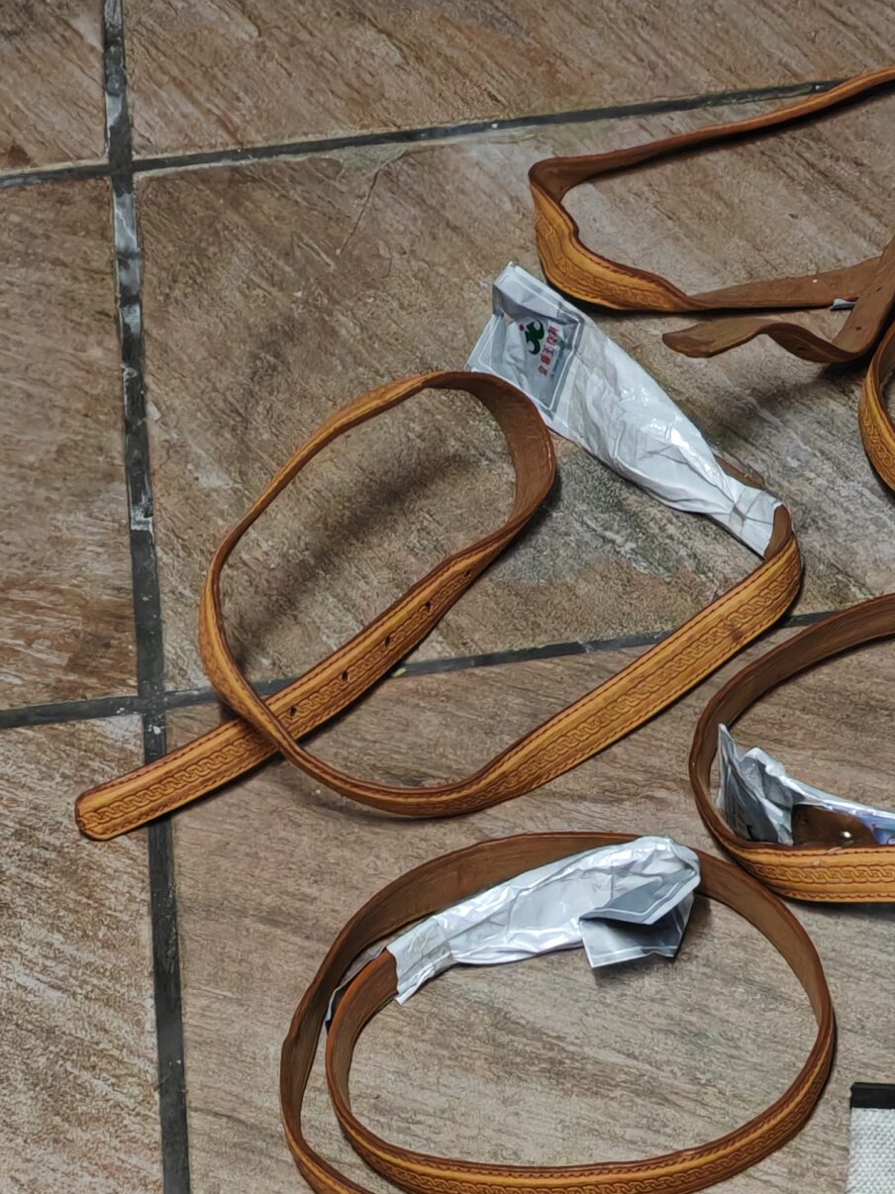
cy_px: 920
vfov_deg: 12.7
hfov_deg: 9.5
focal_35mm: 155
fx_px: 5345
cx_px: 903
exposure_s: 1/33
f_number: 2.4
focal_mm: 8.67
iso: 800
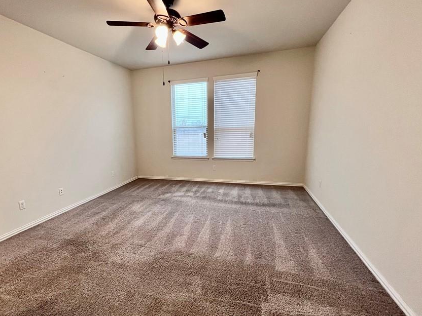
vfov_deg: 78.0
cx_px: 184
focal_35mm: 16
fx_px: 195
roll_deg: +1.9
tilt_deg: -11.5
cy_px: 167
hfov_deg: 94.0
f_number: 1.8
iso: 250
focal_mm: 1.57
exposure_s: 1/60
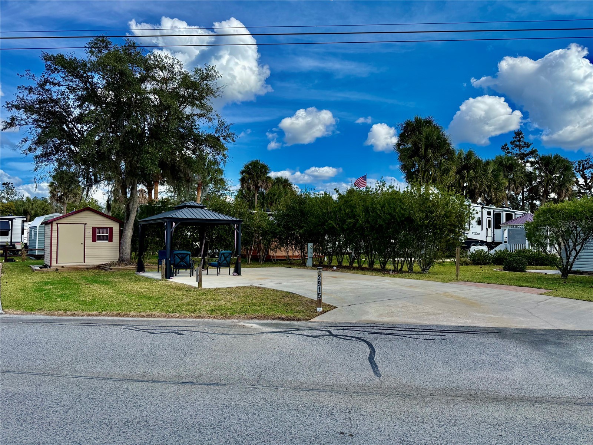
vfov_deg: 56.8
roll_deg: -1.1
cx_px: 296
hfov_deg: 71.6
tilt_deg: +2.9
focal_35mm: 24
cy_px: 222
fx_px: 411
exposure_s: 1/4167
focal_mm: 6.76
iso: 100
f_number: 1.78
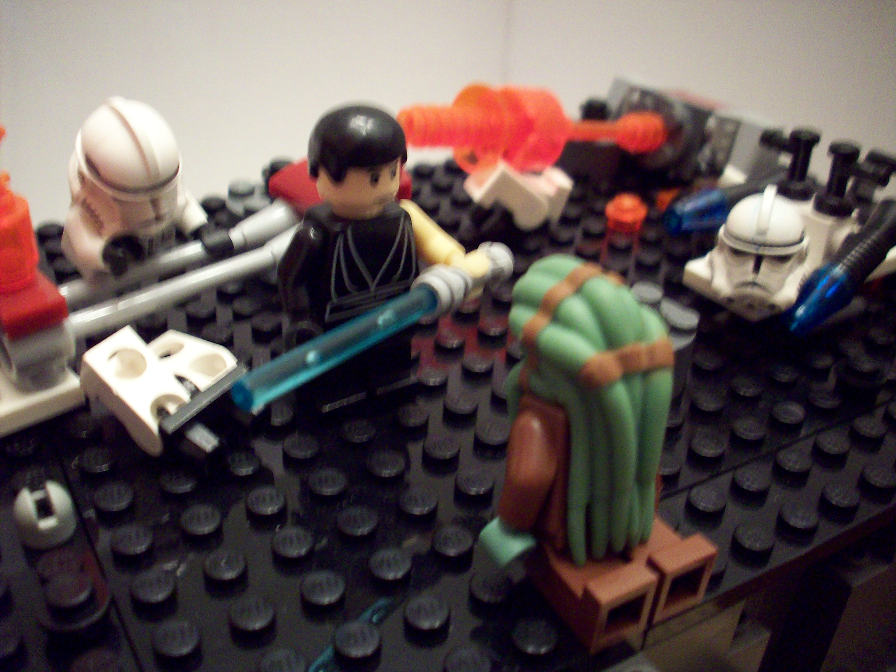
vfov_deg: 38.7
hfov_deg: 50.1
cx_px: 448
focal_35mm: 37
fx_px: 958
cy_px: 336
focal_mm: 6.2
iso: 200
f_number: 2.8
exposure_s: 1/8
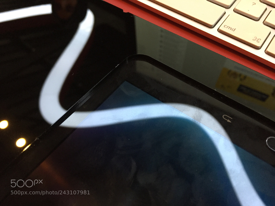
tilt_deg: -55.2
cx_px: 138
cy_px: 103
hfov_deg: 61.7
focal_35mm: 29
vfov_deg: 48.2
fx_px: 230
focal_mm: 4.15
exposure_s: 1/33
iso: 250
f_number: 2.2
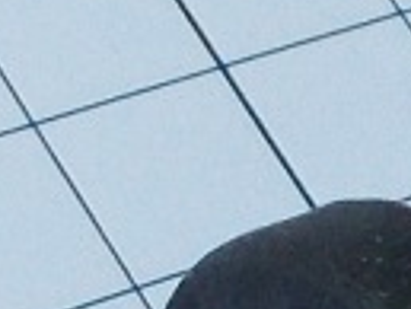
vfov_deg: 10.9
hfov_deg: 12.8
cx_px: 892
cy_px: 513
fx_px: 1533
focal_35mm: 129
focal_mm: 4.6
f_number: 3.2
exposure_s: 1/160
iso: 80
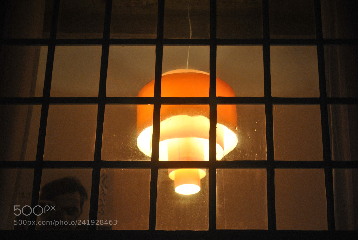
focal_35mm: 82
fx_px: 821
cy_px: 120
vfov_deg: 16.6
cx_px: 179
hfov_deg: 24.6
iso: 400
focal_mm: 55
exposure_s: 1/8
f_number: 5.6
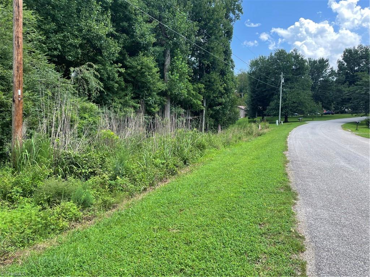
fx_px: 278
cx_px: 185
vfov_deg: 53.1
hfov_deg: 67.3
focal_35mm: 26
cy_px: 138
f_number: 1.6
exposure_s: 1/801
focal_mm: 4.2
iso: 32
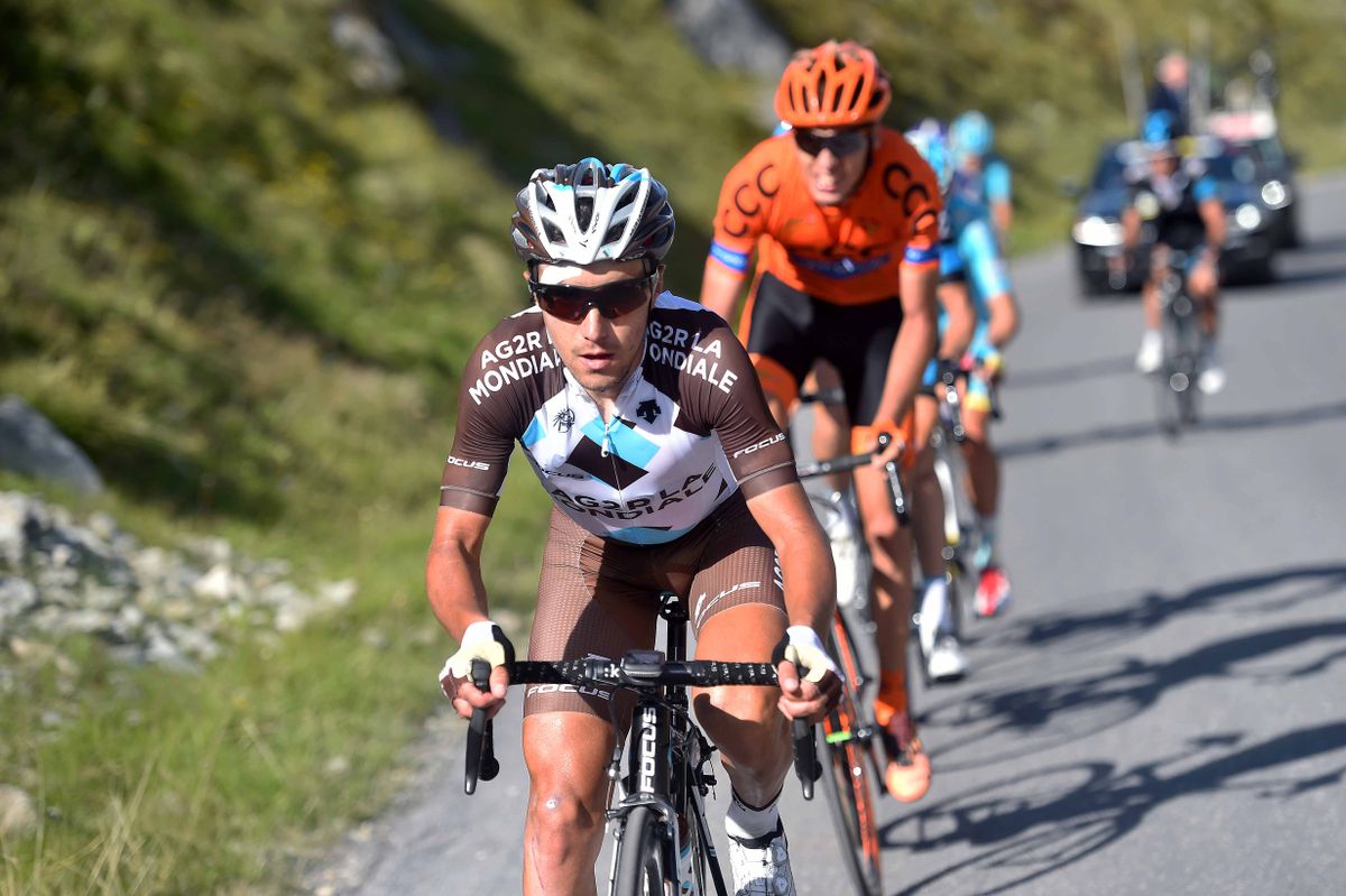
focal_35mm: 130
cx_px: 673
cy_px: 448
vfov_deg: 10.5
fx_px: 4858
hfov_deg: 15.8
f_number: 4
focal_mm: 130
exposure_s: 1/2000
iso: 320
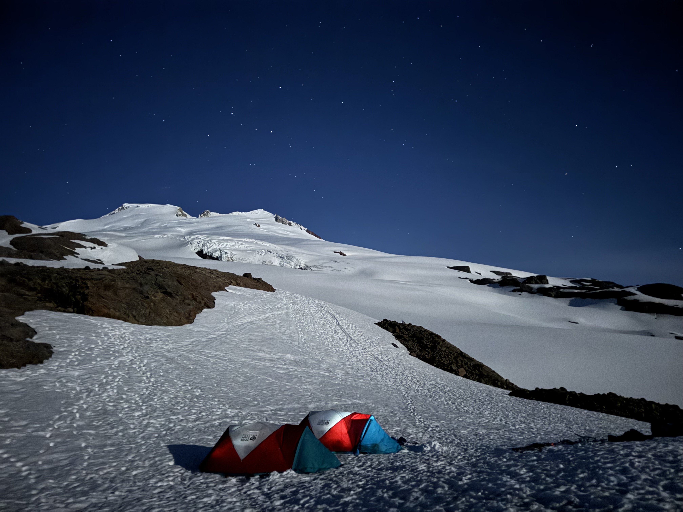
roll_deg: +2.5
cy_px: 256
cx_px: 342
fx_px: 474
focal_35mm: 24
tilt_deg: +13.0
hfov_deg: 71.6
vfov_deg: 56.8
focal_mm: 6.76
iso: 5000
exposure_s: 1/2
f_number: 1.78
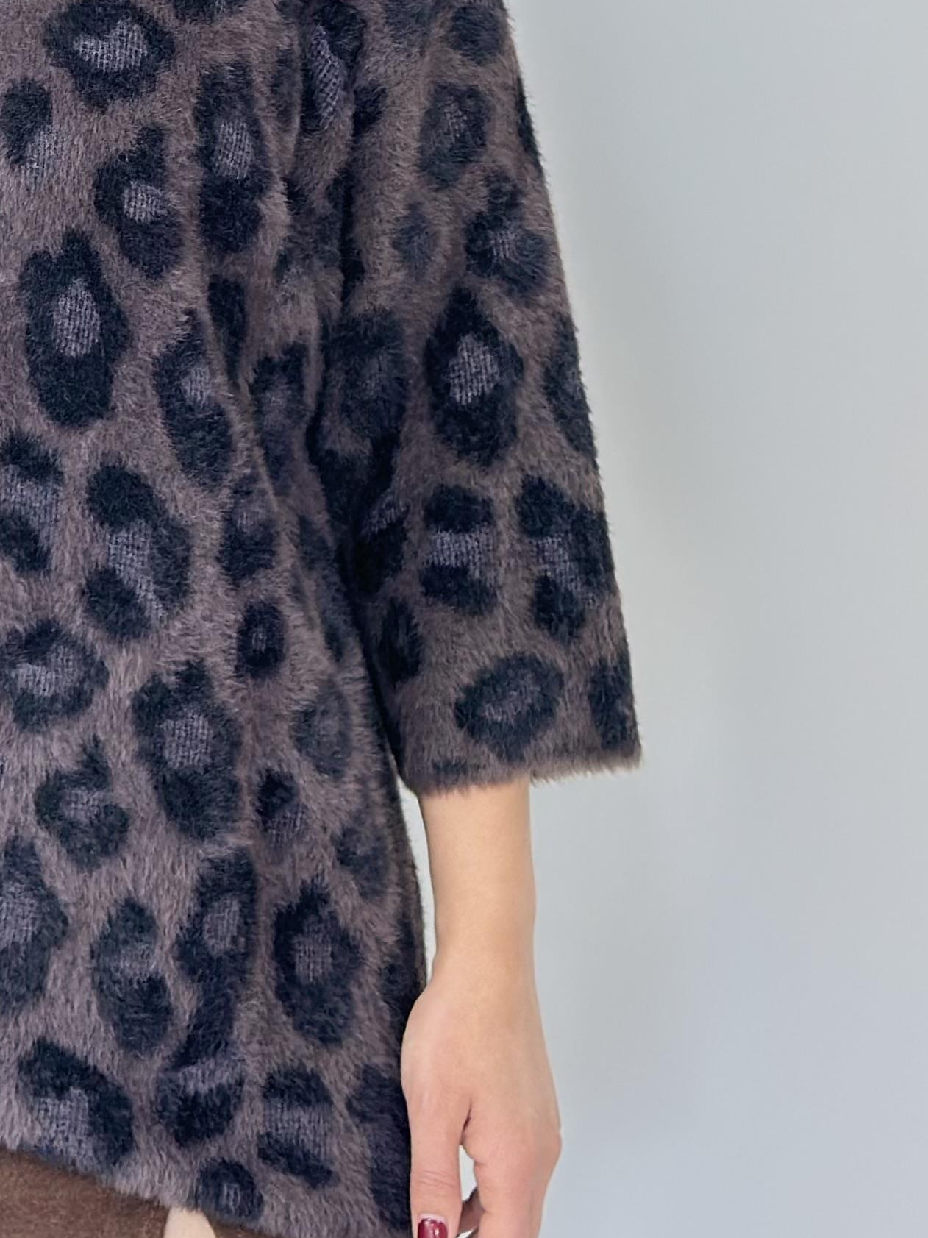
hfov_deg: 12.7
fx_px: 4111
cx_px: -6
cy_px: 26
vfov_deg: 16.8
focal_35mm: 115
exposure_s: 1/50
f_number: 1.78
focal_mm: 6.86
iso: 80
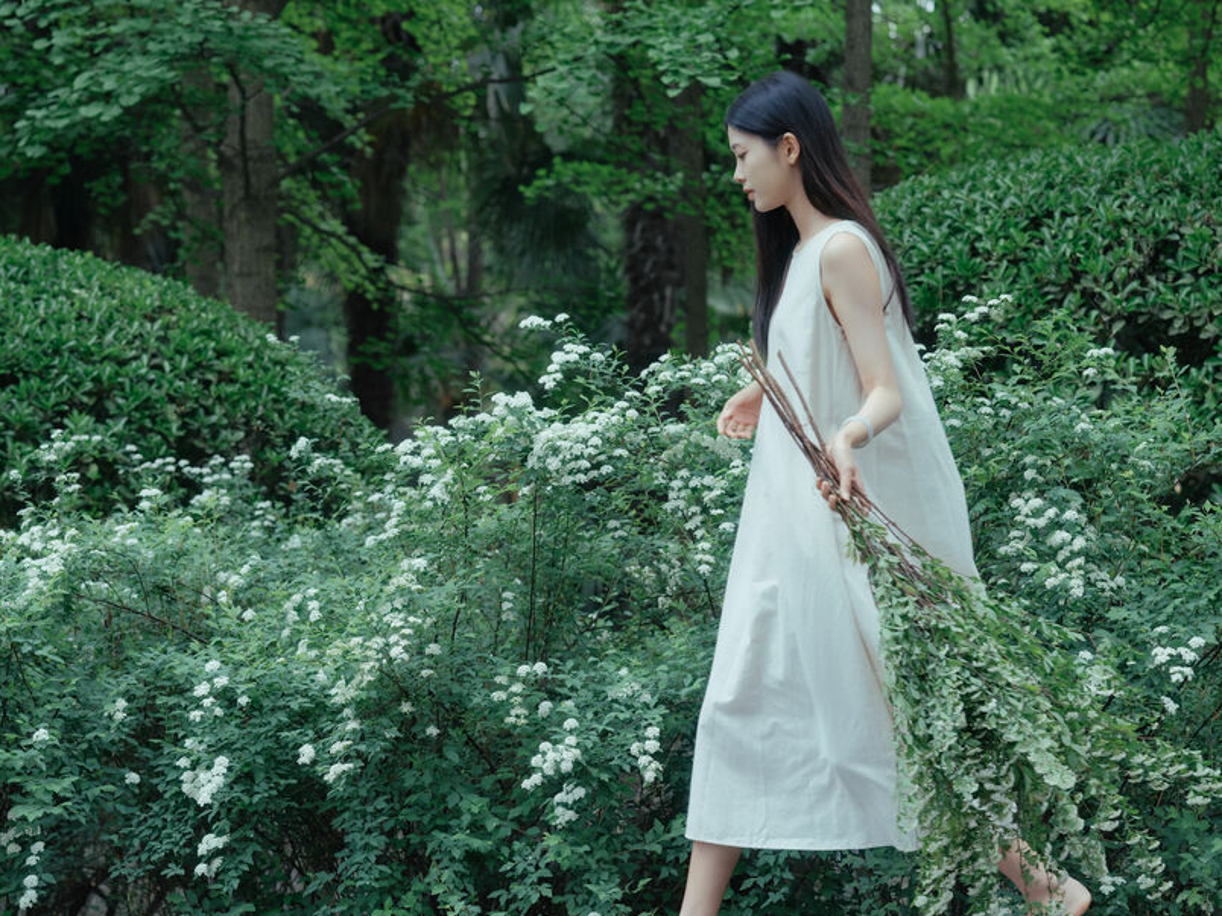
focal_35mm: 94
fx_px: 3318
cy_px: 489
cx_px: 558
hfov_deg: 20.9
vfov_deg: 15.7
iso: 500
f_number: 4
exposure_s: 1/400
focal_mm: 80
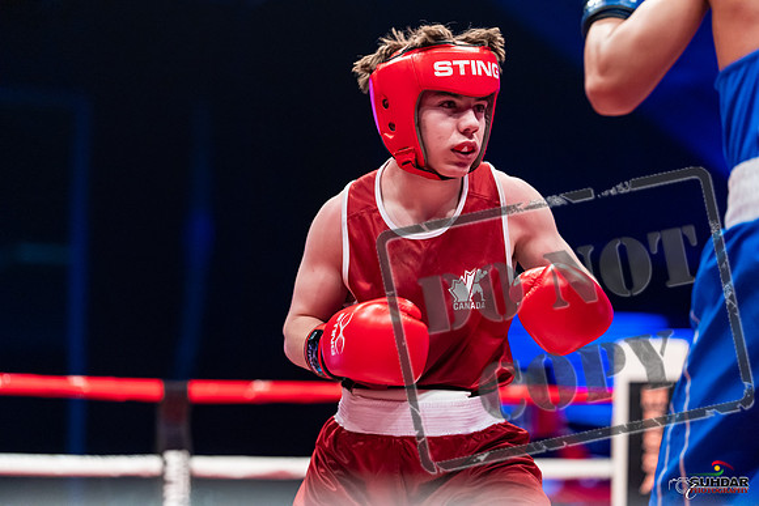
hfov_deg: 20.4
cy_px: 253
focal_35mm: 100
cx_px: 380
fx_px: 2109
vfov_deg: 13.7
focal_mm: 100
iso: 3200
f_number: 2.5
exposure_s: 1/1000
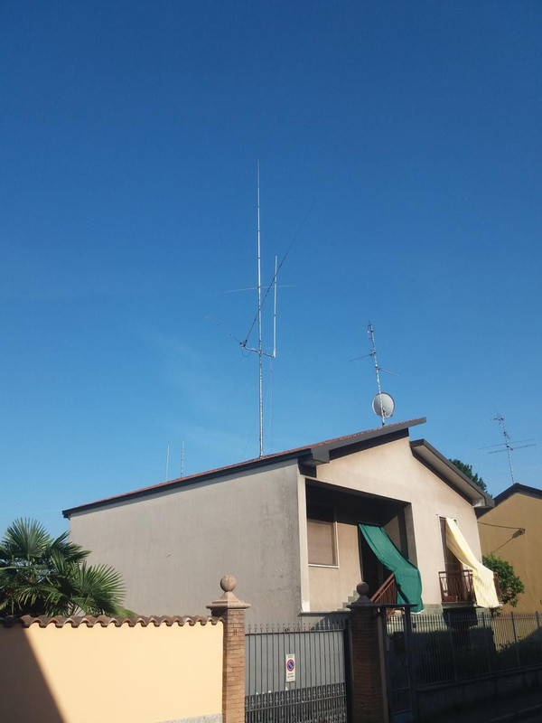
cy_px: 362
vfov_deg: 63.4
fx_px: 585
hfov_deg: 49.7
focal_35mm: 28
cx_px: 271
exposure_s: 1/1561
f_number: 1.9
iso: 64
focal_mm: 3.7
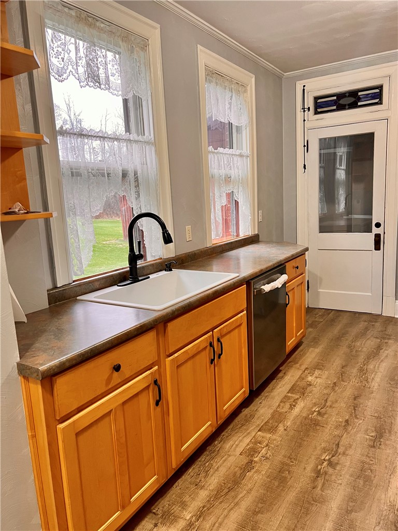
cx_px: 199
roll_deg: +3.5
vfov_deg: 67.3
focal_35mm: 26
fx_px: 399
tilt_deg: -8.1
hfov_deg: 53.1
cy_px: 266
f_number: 1.5
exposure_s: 1/60
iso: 200
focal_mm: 5.7
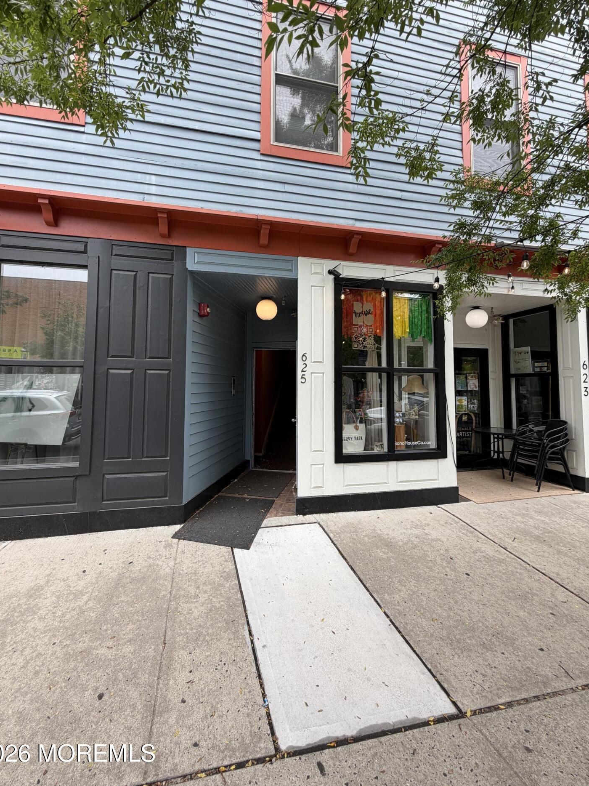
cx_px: 274
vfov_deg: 98.1
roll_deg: -0.5
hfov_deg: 81.6
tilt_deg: +3.8
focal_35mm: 15
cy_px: 371
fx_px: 340
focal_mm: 2.22
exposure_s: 1/232
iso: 40
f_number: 2.2
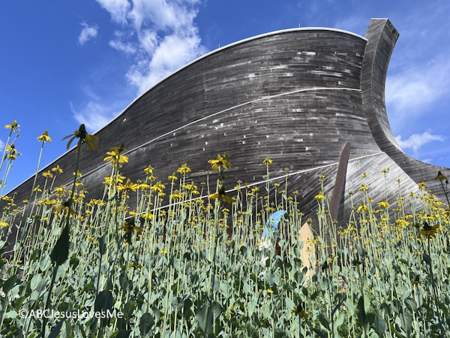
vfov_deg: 53.1
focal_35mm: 26
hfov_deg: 67.3
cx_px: 225
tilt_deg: +19.3
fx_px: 338
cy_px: 169
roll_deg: -0.6
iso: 50
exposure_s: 1/3165
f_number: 1.5
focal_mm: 5.7
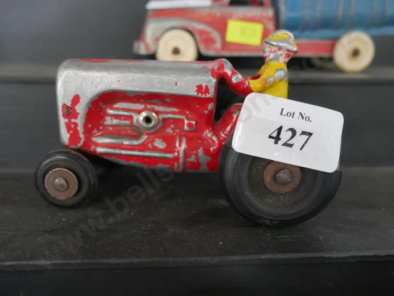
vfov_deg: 44.2
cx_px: 197
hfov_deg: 56.8
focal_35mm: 32
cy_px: 148
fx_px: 364
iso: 2500
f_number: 3.6
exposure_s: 1/60
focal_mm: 16
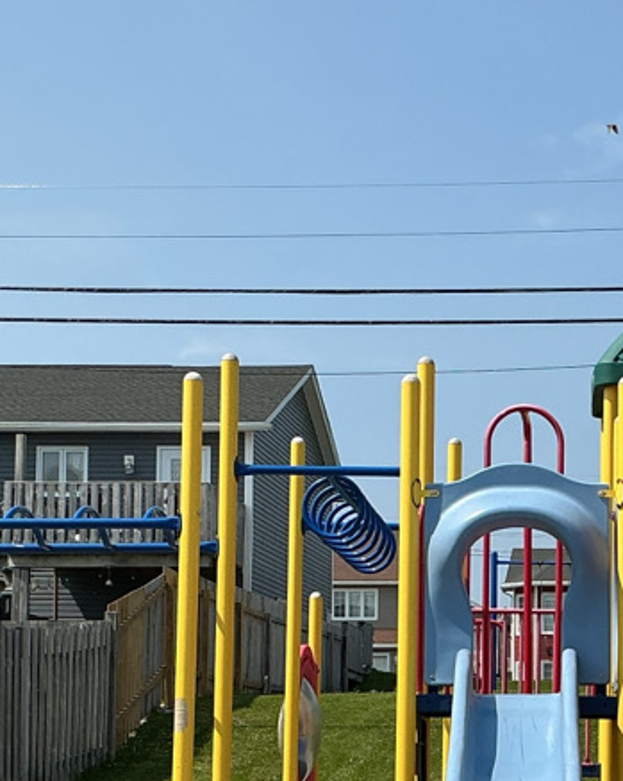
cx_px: 573
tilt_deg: +4.6
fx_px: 1915
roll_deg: +0.3
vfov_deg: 22.7
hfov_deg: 18.2
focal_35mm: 83
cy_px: 631
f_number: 1.8
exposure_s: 1/2427
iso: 25
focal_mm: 3
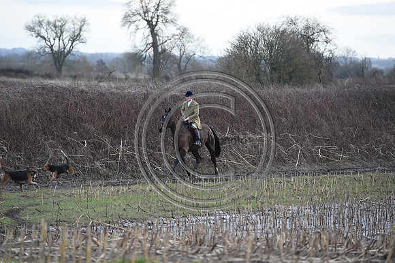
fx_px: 2138
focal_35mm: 195
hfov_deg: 10.6
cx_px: 198
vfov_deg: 7.0
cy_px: 132
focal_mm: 195
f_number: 4.5
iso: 2000
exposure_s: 1/1250
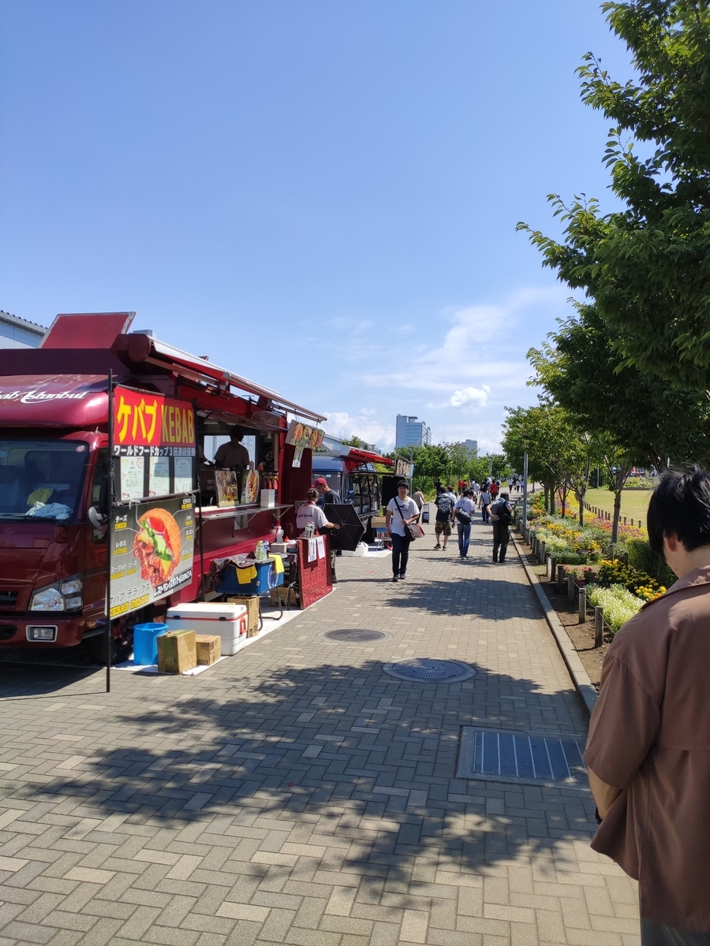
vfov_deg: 67.3
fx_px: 711
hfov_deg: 53.1
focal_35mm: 26
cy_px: 473
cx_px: 355
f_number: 1.75
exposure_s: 1/1846
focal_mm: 4.77
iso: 112
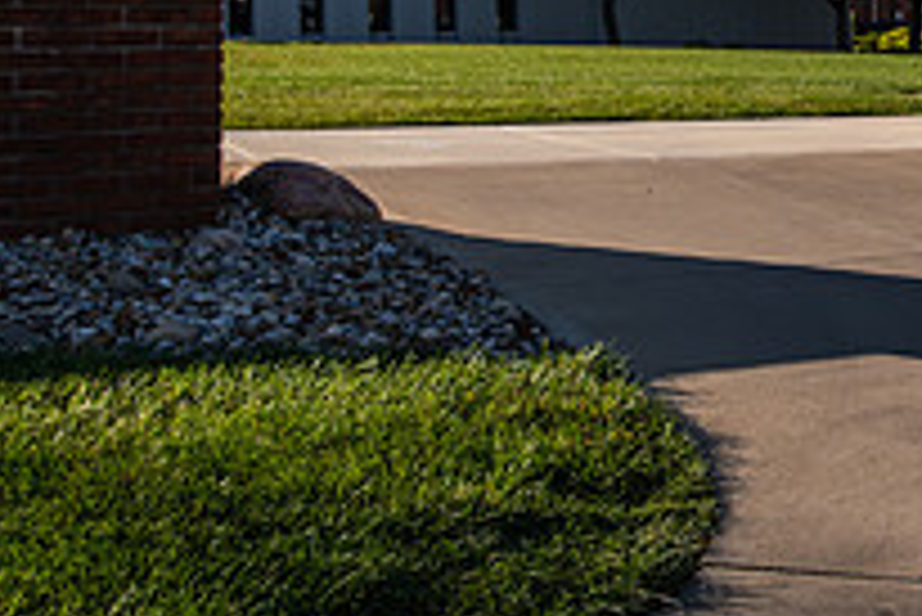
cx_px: 980
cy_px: -16
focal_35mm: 68
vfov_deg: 19.4
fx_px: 1743
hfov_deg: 27.4
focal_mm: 24
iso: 250
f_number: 9
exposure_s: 1/500
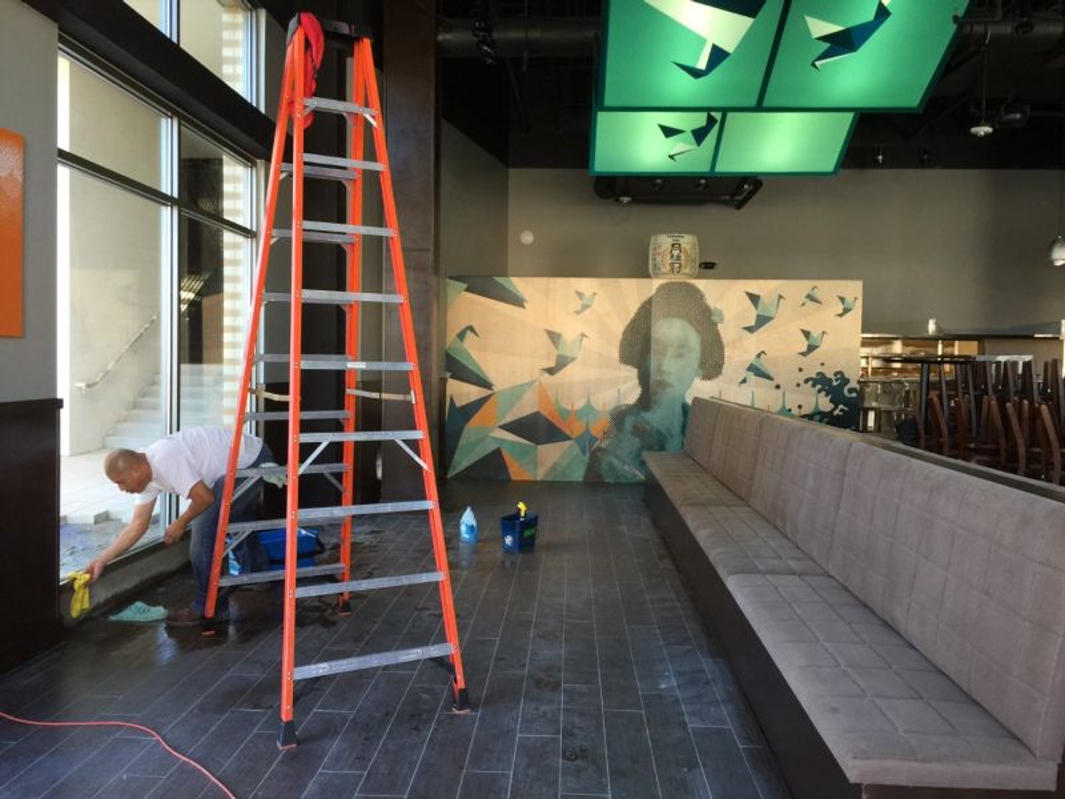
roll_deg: -0.3
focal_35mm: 29
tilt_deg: -2.8
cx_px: 532
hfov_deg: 61.7
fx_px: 892
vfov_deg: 48.2
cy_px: 400
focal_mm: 4.15
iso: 40
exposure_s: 1/30
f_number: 2.2
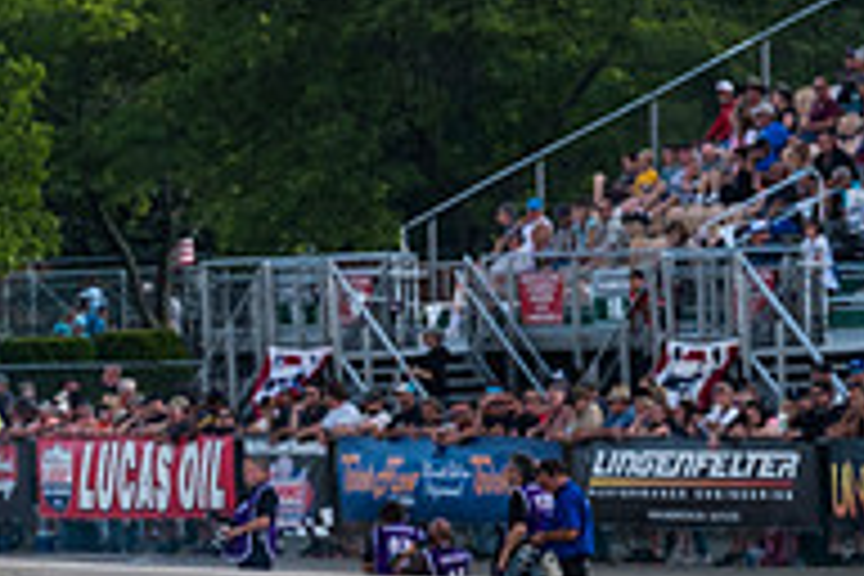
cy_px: 470
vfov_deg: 2.5
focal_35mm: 542
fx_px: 13007
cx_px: -153
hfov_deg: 3.8
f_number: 9
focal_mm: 119.2
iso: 400
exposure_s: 1/200
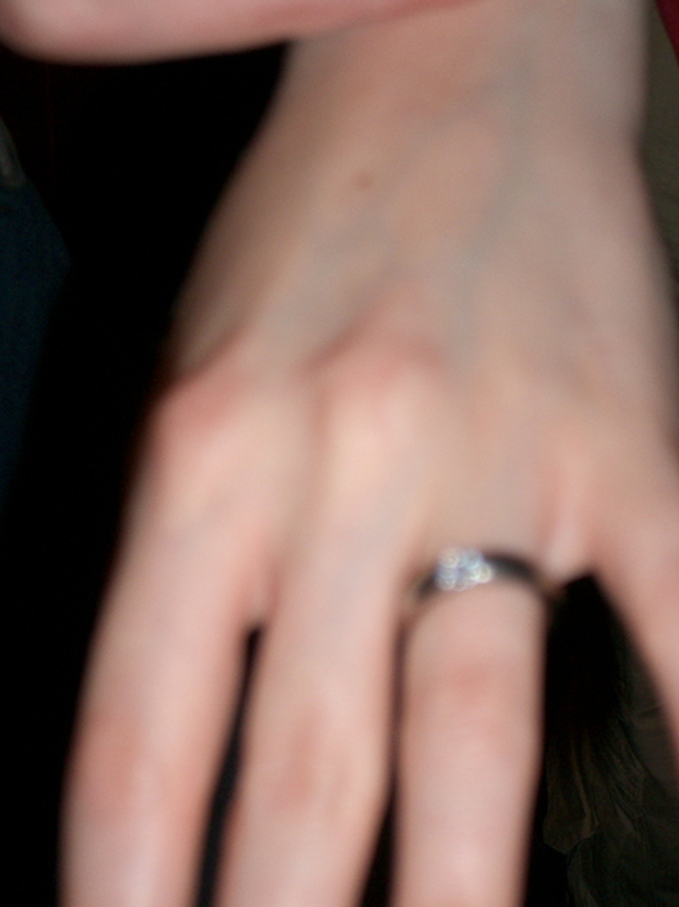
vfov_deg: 18.7
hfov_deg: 14.1
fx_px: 2748
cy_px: 454
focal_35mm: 105
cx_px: 340
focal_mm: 17.4
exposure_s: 1/40
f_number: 4.8
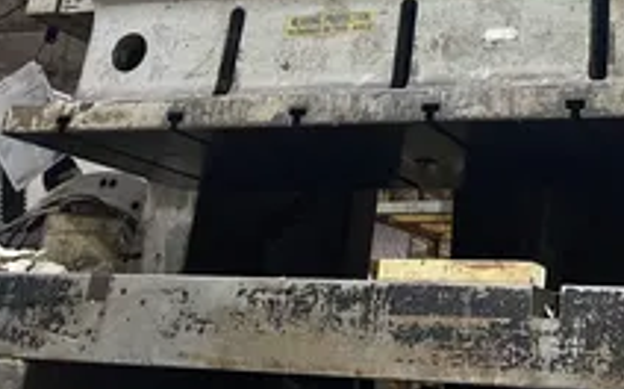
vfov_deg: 24.2
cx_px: 542
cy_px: 44
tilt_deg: +18.4
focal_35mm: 52
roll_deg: -4.0
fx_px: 883
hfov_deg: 36.8
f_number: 1.5
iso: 500
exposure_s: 1/60
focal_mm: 5.7
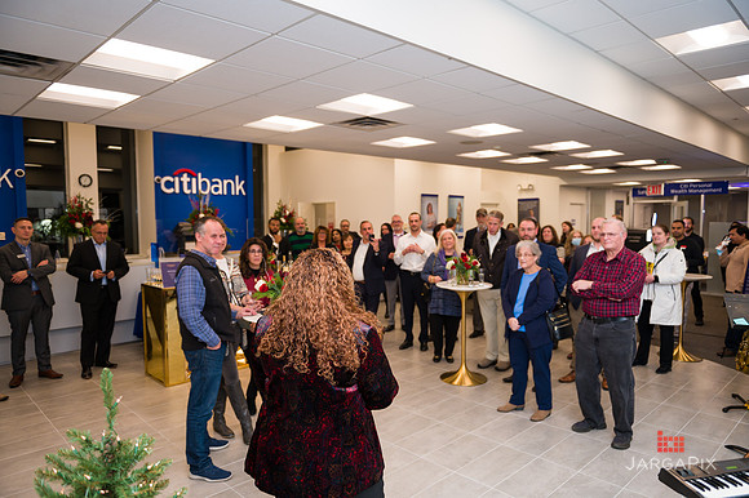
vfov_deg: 53.1
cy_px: 249
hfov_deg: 73.8
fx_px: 499
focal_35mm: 24
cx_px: 374
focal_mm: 24
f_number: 3.2
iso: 400
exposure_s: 1/200
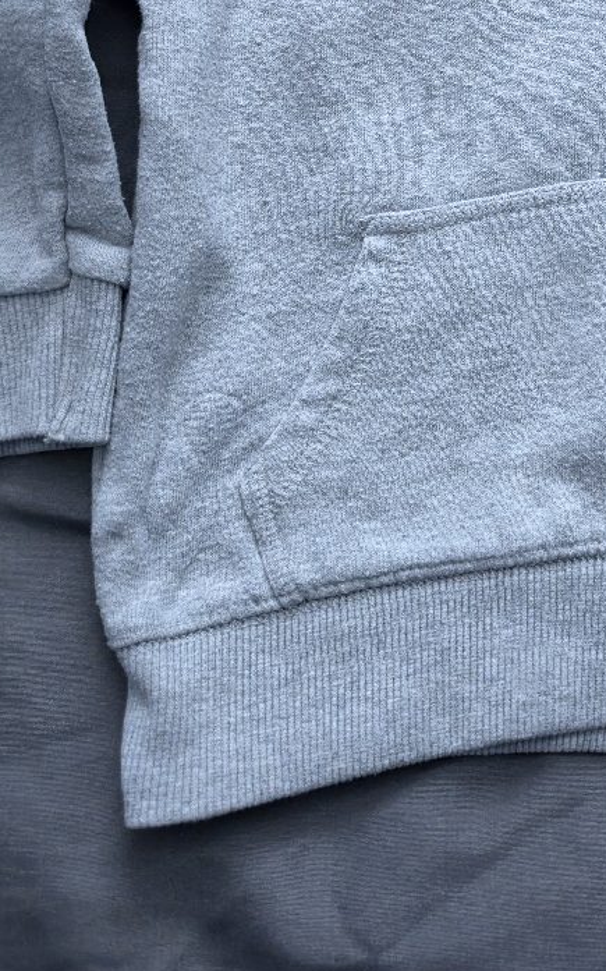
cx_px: 702
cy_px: -92
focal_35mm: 56
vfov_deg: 32.1
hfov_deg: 21.6
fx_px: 1481
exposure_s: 1/101
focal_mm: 6.5
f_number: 1.4
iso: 400
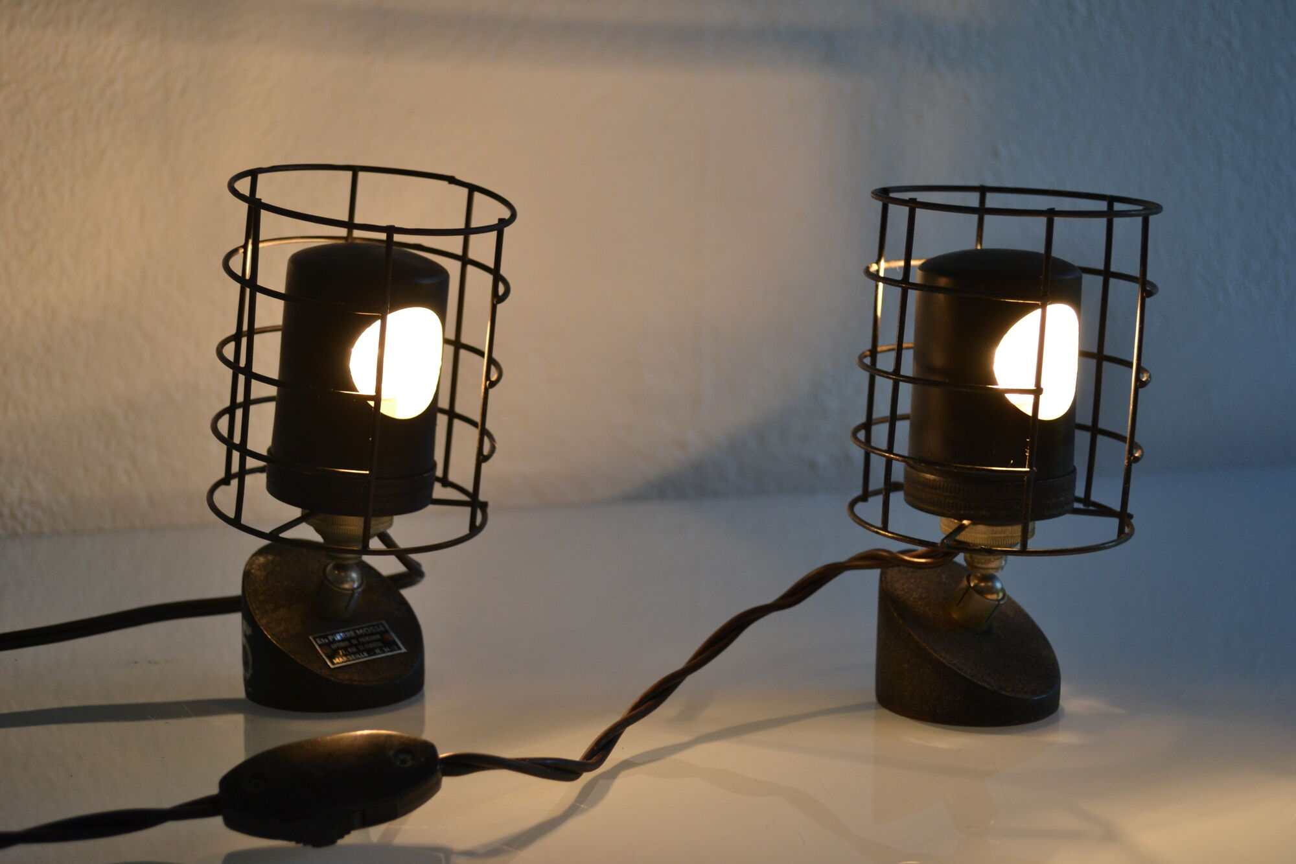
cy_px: 432
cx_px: 648
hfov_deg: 37.9
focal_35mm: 52
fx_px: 1890
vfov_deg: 25.7
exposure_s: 1/80
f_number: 5
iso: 400
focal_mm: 35
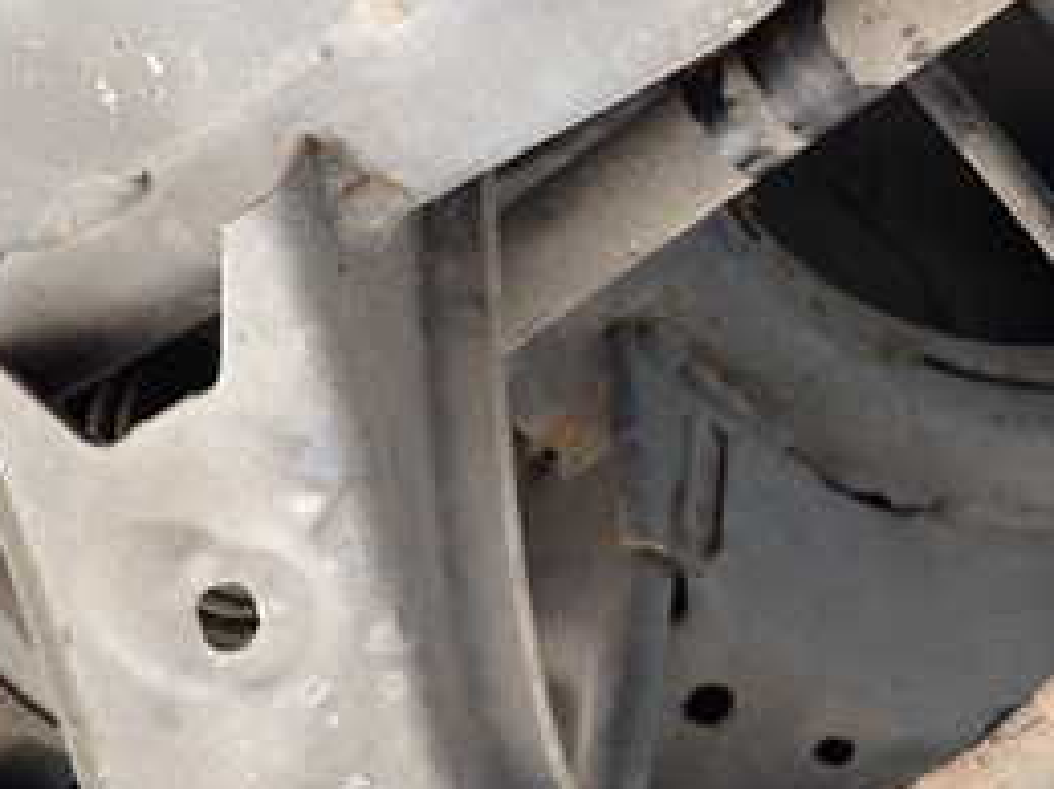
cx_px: 777
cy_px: 126
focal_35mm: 58
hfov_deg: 32.7
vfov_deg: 24.7
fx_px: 1765
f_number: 2
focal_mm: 4.5
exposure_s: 1/125
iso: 320
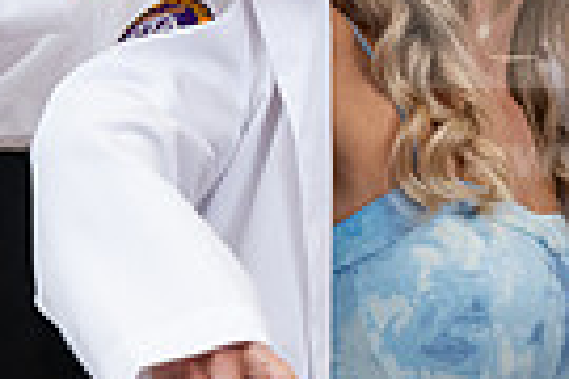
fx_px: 9167
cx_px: 270
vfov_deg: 2.4
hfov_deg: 3.6
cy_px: 246
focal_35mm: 580
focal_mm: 135
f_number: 3.5
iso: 1600
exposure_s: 1/200
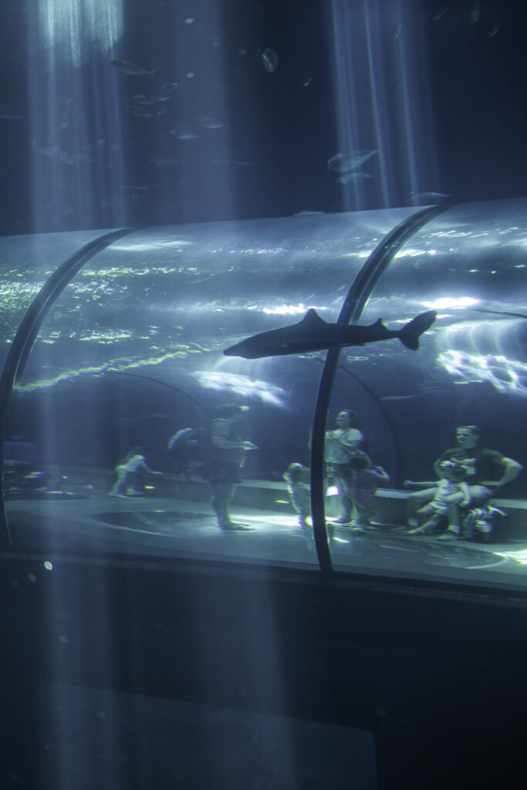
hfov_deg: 27.0
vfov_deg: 39.6
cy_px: 395
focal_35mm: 50
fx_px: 1097
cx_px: 264
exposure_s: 1/250
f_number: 1.8
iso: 2000
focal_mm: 50
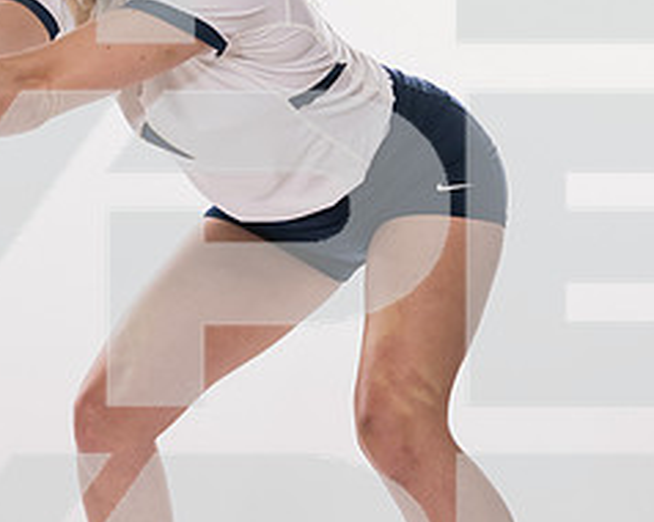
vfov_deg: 11.1
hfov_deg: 13.7
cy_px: 233
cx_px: 68
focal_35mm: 139
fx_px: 2688
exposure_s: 1/250
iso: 400
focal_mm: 46
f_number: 5.6
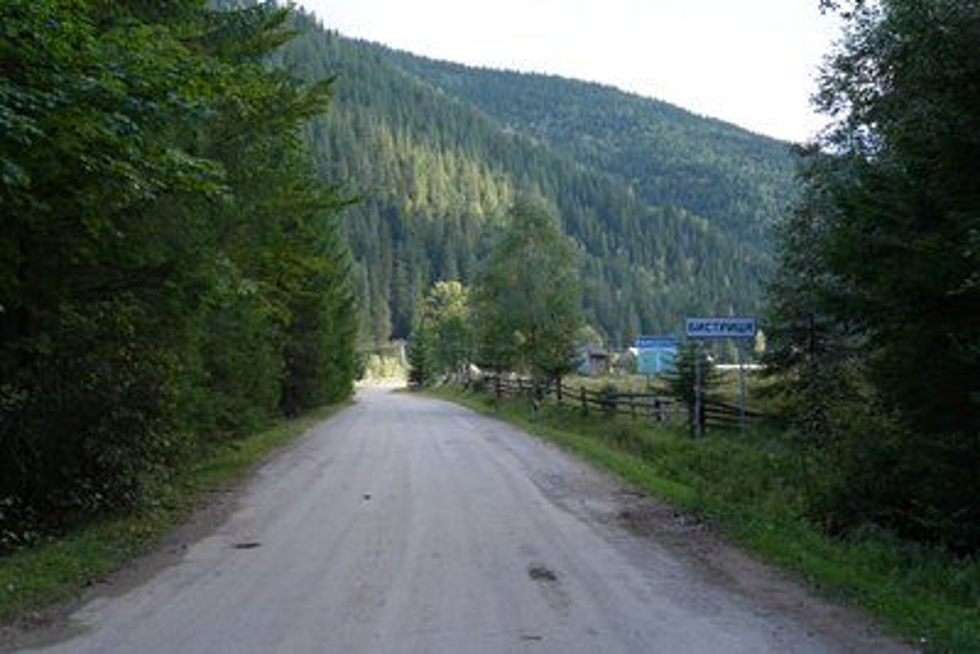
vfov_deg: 34.2
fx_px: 1062
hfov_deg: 49.5
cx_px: 490
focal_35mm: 39
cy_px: 327
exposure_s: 1/125
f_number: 3.2
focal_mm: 39
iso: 100
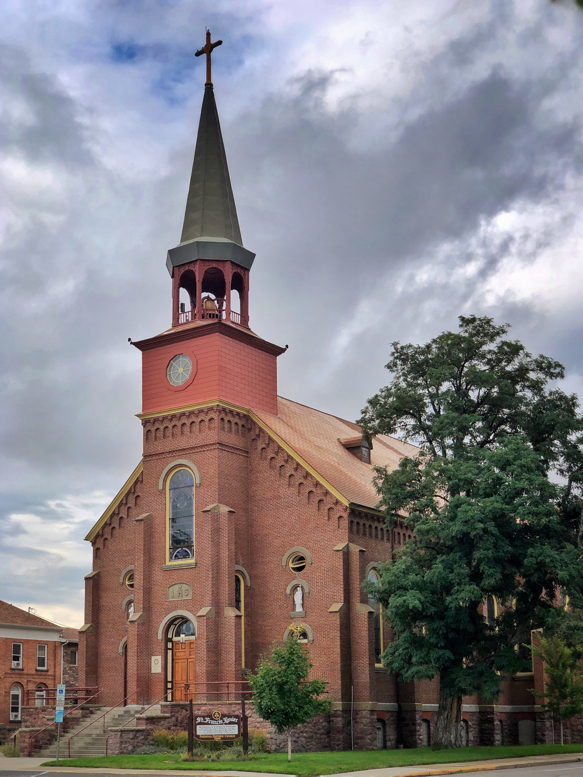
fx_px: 1168
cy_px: 388
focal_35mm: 52
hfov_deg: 28.0
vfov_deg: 36.8
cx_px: 292
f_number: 2.4
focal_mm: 6
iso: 16
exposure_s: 1/1453
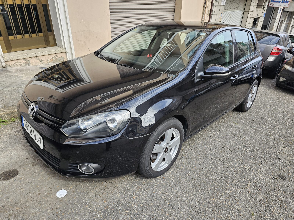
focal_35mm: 23
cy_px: 110
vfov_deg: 58.9
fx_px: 195
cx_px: 147
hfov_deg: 73.9
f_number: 1.7
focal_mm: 6.3
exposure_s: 1/180
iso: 16
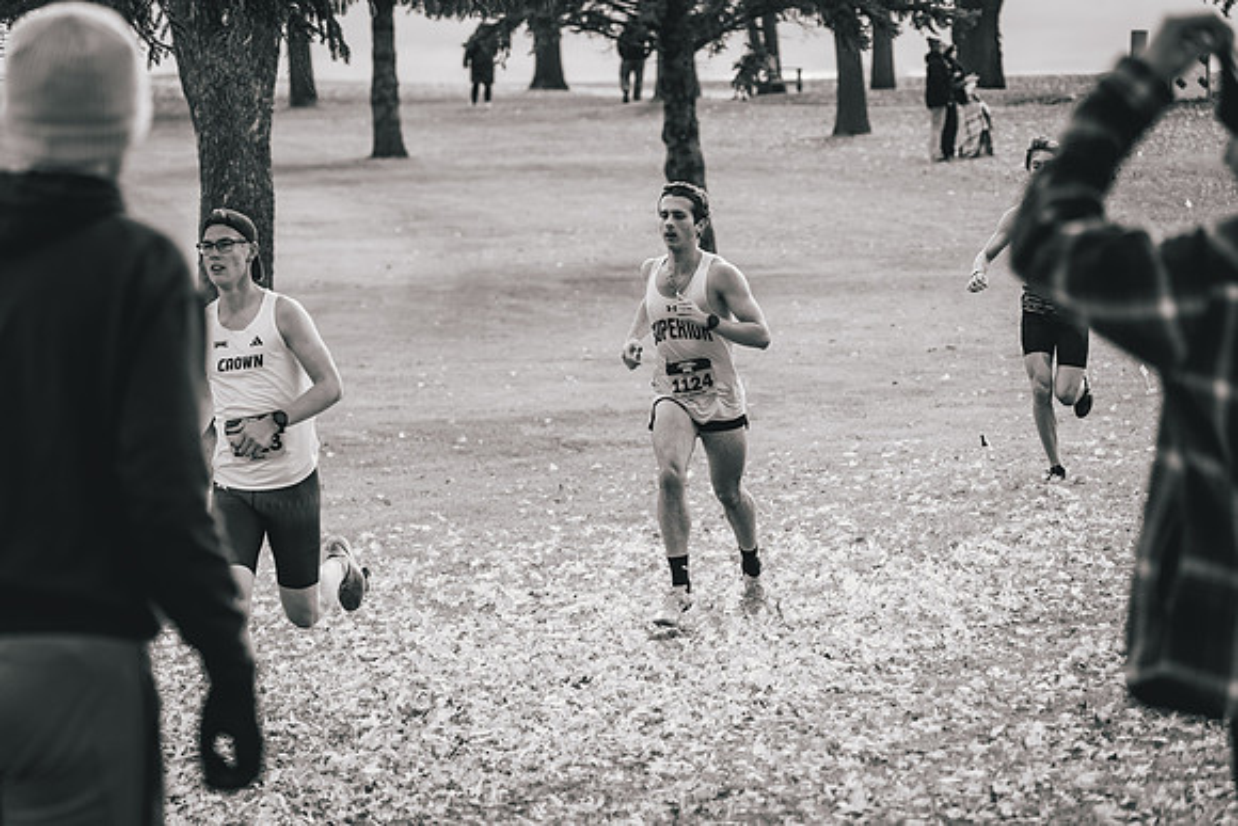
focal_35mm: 192
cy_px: 413
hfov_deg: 10.7
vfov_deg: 7.2
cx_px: 619
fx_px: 6599
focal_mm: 191
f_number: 6.3
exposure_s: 1/1000
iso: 400
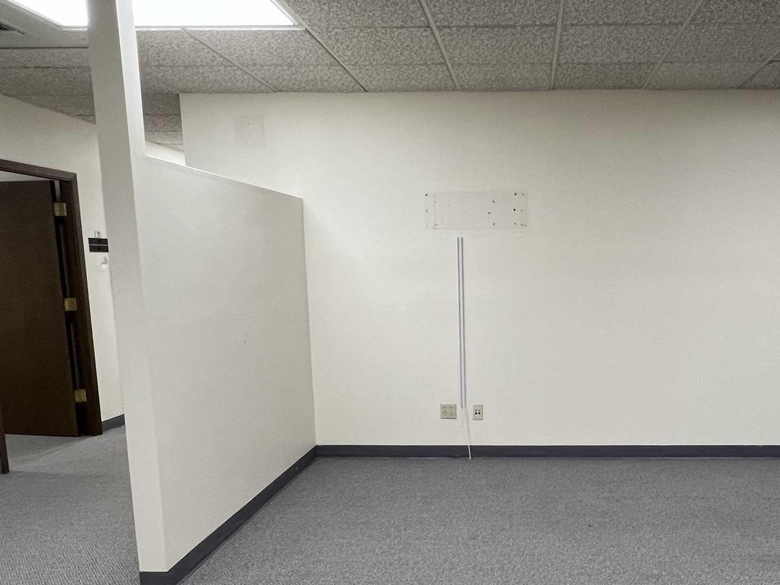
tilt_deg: -9.0
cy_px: 359
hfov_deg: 63.6
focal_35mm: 27
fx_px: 608
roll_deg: -0.5
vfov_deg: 50.9
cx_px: 523
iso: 160
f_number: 1.8
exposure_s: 1/60
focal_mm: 1.57
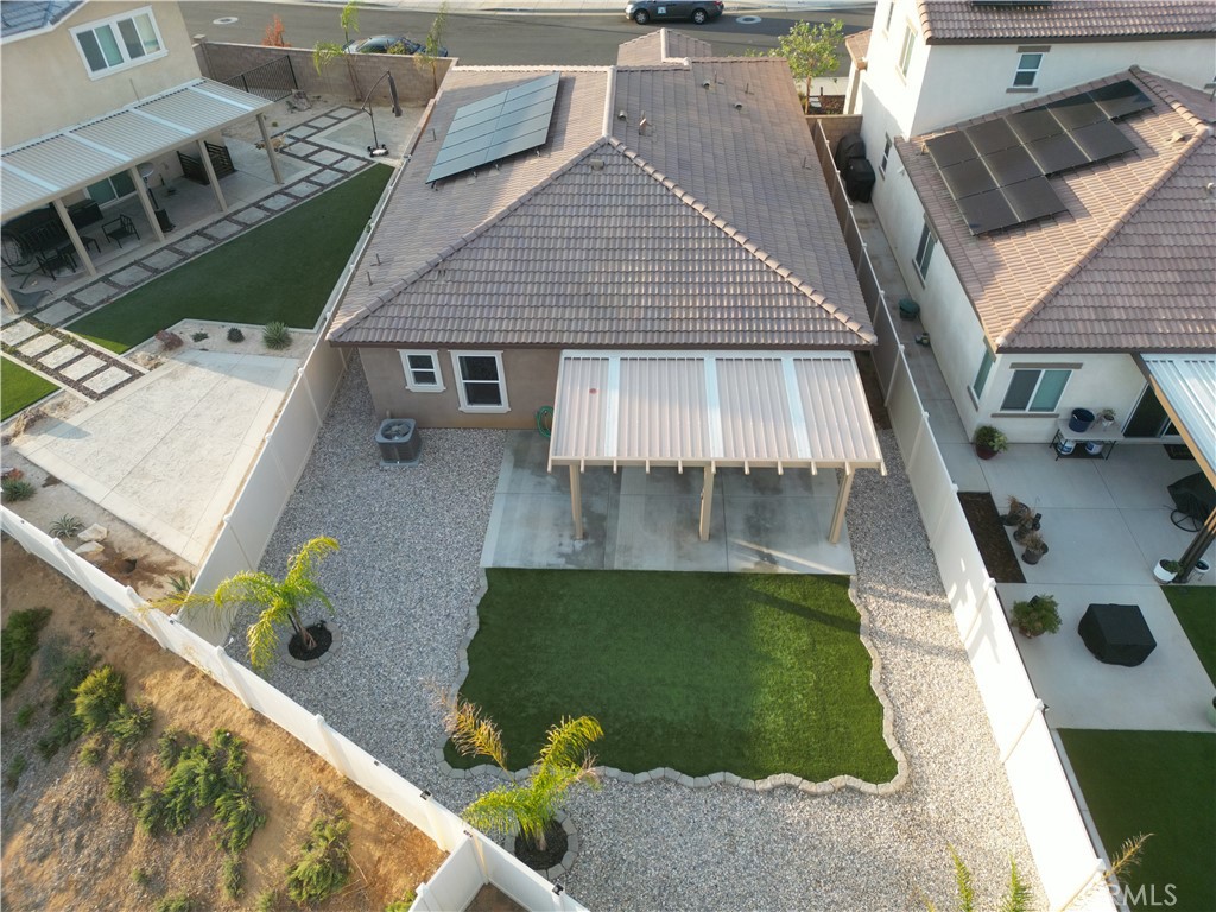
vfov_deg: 56.8
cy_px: 456
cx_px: 608
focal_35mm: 24
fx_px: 843
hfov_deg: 71.6
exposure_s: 1/725
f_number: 1.7
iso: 200
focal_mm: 6.72
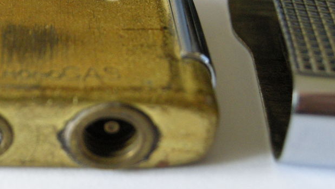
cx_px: 89
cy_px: 44
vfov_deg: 14.5
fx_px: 737
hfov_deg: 25.3
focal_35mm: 83
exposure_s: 1/8
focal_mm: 10.1
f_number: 3.1
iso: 400
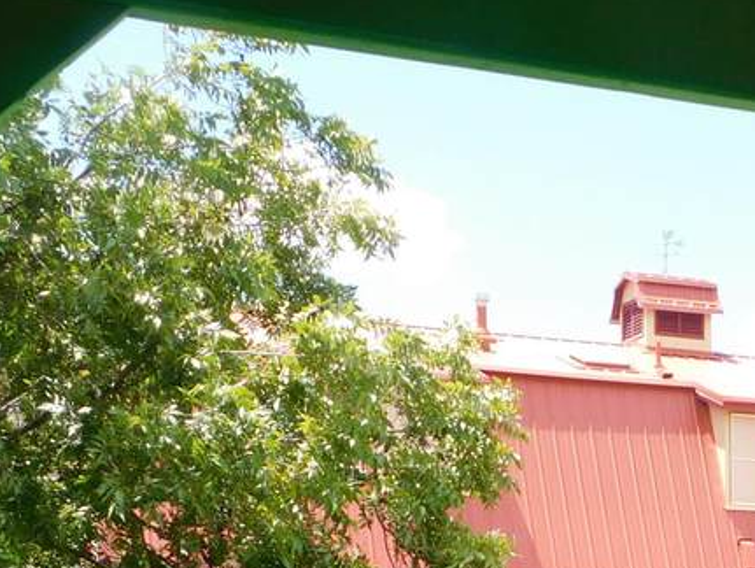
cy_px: 749
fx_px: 1943
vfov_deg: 15.8
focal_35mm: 89
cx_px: 780
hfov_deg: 21.1
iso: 125
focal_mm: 5.3
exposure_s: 1/400
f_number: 3.2
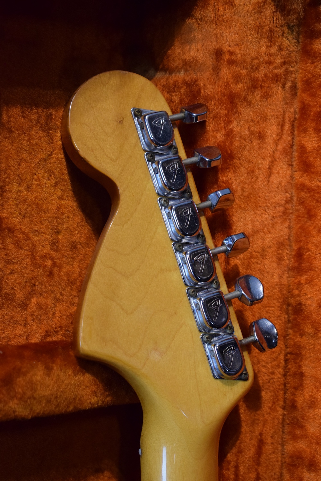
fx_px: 963
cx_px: 160
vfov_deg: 28.1
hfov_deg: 18.9
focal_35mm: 72
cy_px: 240
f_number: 5.3
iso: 2500
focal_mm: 48
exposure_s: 1/60
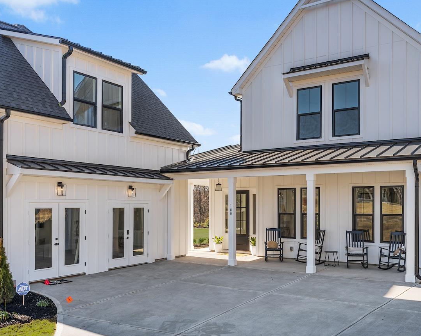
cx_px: 199
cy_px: 206
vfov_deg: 43.1
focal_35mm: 34
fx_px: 424
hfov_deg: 52.8
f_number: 6.3
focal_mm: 20
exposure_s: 1/320
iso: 100
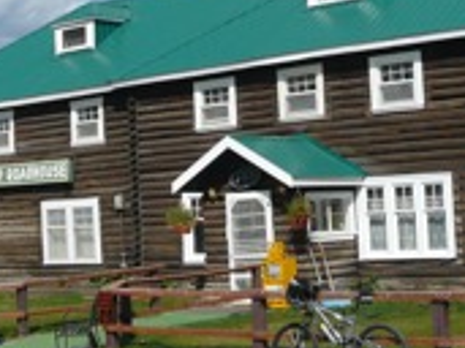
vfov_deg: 17.3
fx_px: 1141
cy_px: 103
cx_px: 166
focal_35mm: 85
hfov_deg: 23.0
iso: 100
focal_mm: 4.6
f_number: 8
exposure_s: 1/400
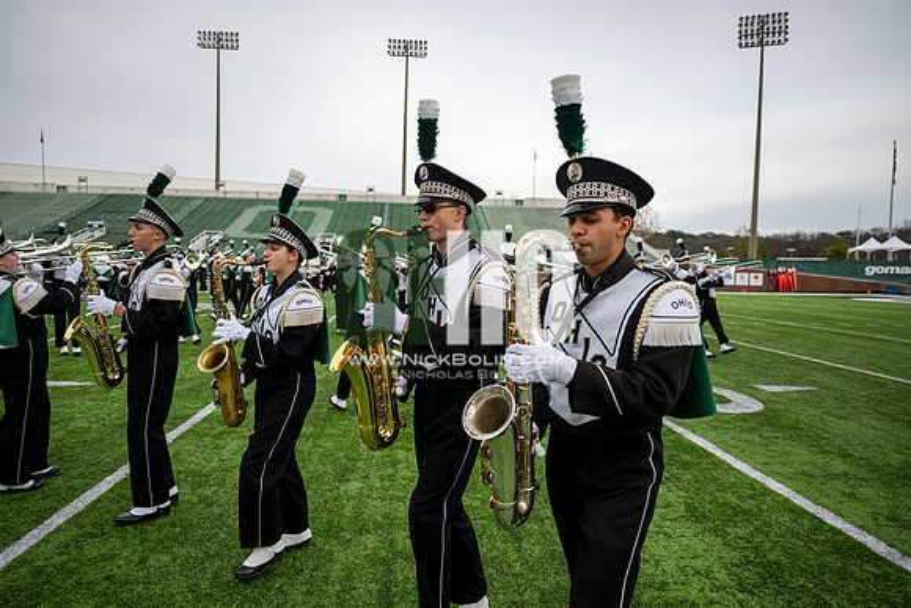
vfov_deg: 53.2
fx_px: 607
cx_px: 456
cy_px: 304
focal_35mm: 24
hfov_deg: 73.7
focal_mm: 24
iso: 125
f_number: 2.8
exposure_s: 1/500
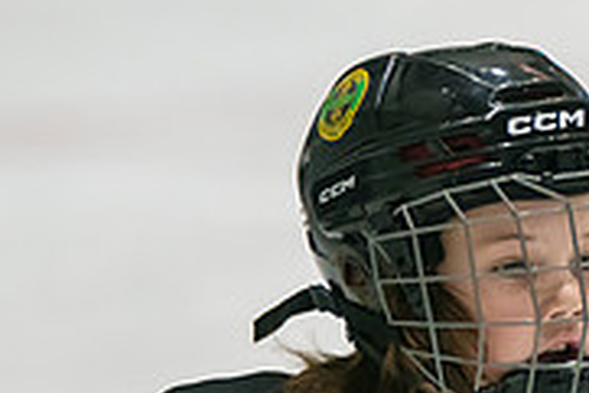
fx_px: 12493
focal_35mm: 763
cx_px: 836
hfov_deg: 2.7
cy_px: 373
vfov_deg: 1.8
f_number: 3.2
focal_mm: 197
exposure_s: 1/1600
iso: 3200
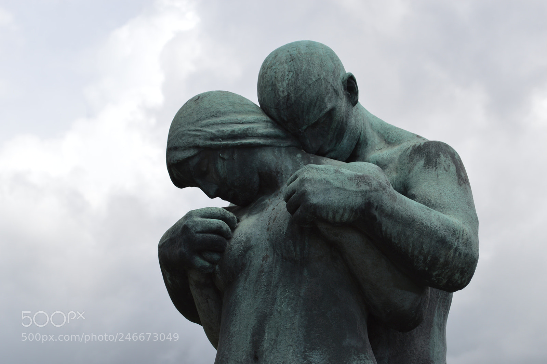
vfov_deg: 16.5
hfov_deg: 24.6
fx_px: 1252
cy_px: 182
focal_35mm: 82
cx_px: 274
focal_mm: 55
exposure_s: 1/250
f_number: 8
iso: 100
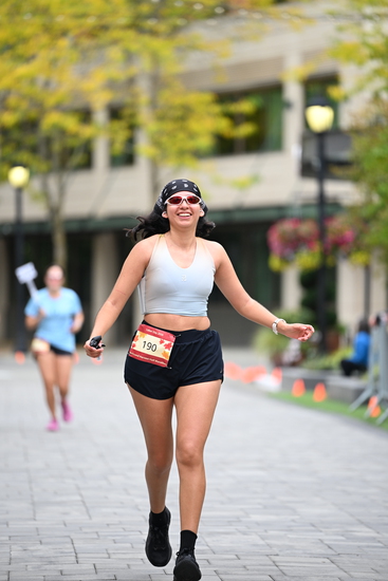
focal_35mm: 200
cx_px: 194
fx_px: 3231
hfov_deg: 6.9
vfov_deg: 10.3
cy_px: 290
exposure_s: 1/1600
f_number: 2.8
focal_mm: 200
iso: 640
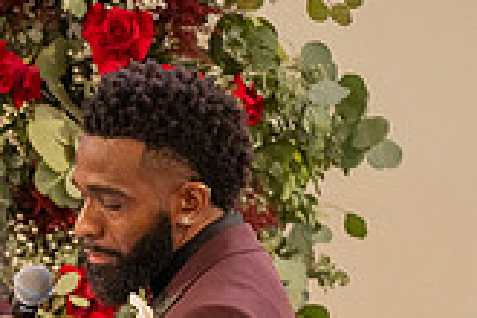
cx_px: -347
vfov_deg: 2.8
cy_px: 473
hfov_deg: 4.2
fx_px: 6505
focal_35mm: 491
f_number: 2.8
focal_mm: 140
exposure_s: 1/125
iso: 1600
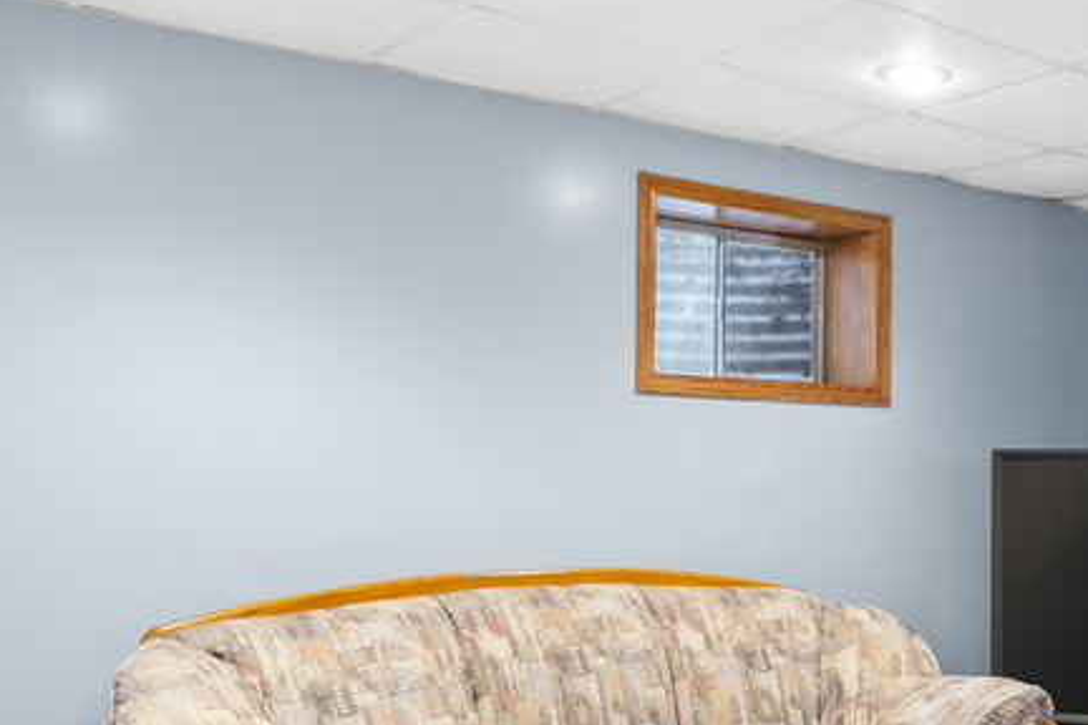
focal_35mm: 45
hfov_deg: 40.2
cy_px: 478
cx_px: 987
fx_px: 1360
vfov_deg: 29.7
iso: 400
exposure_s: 4
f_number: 9.5
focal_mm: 12
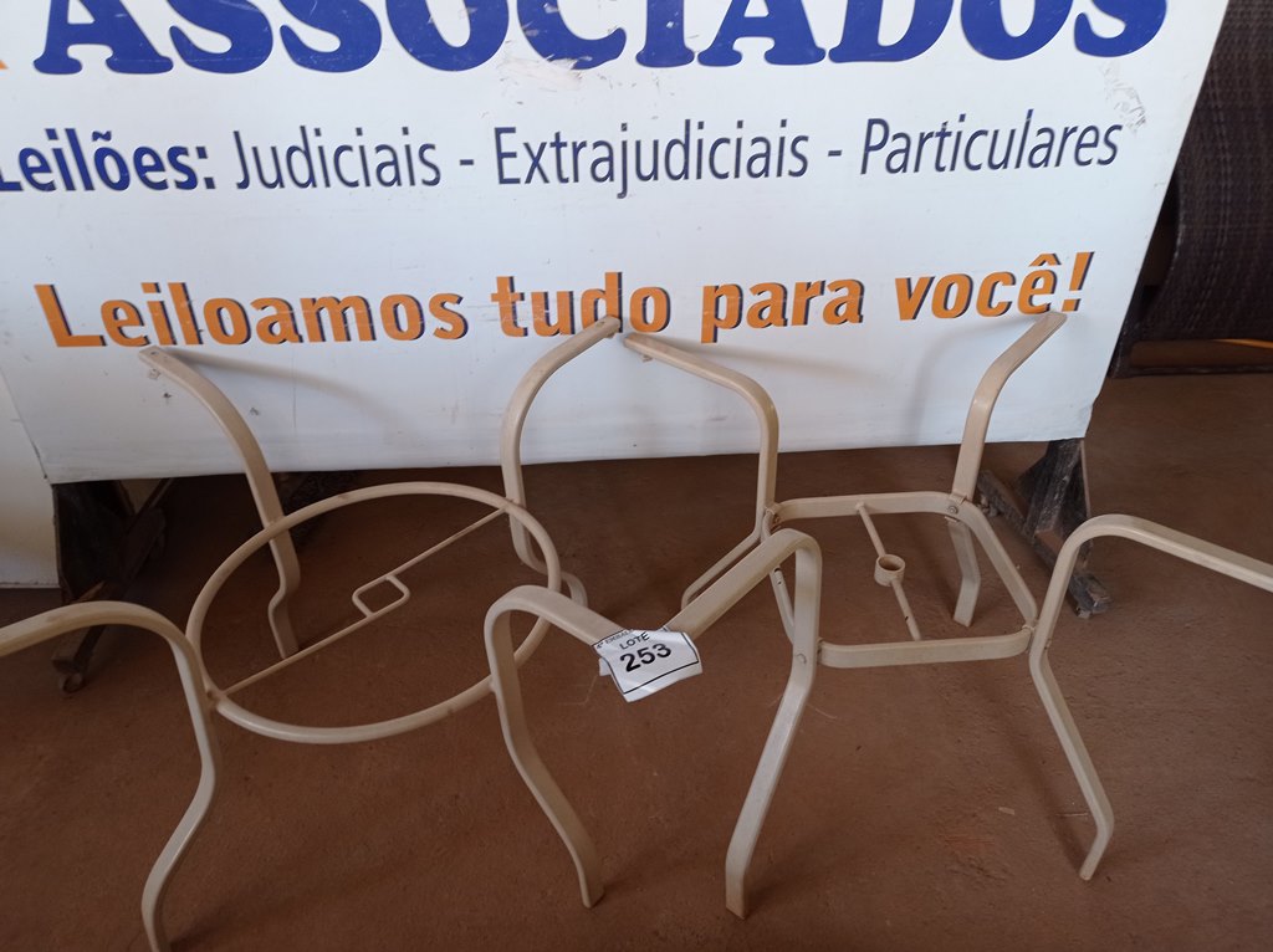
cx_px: 636
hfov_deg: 63.5
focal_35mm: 28
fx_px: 1029
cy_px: 476
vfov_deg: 49.7
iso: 164
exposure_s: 1/60
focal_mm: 4.7
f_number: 1.79
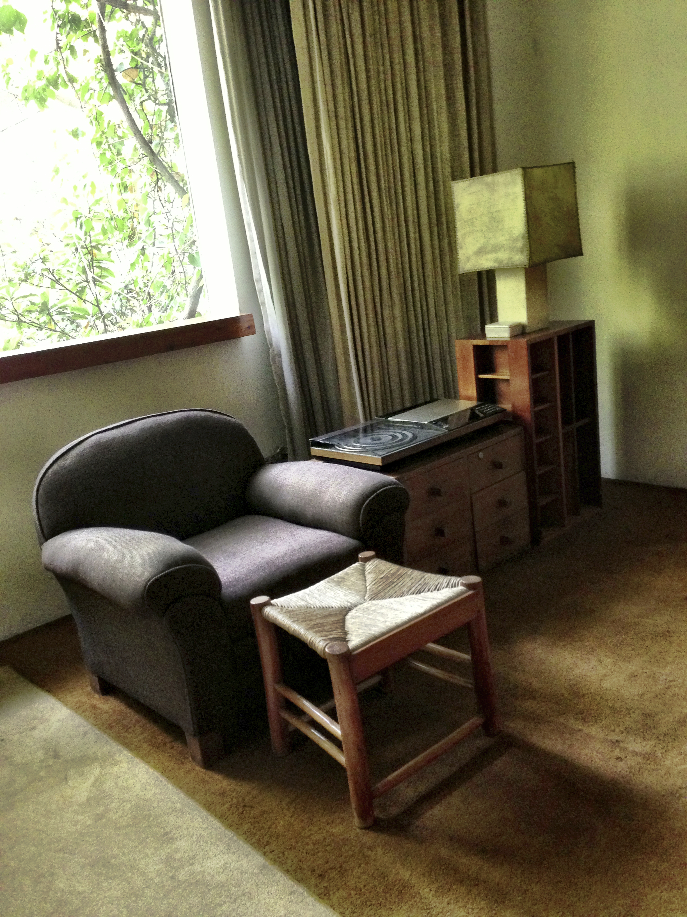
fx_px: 873
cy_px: 458
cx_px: 344
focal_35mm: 33
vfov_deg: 55.4
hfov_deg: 42.9
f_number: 2.4
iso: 250
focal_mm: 4.13
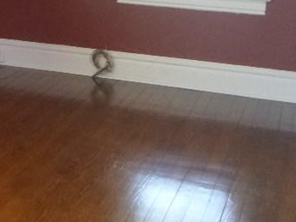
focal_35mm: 86
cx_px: -39
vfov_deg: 16.3
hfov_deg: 21.5
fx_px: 736
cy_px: -63
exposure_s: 1/20
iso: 400
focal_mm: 5.2
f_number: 4.1
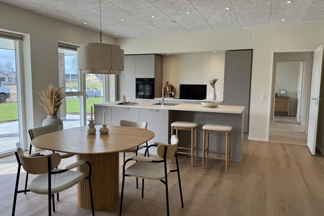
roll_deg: +0.0
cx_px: 163
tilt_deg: -5.4
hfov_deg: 69.4
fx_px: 234
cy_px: 108
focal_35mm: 26
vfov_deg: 49.6
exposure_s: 1/191
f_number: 1.78
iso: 64
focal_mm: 6.76
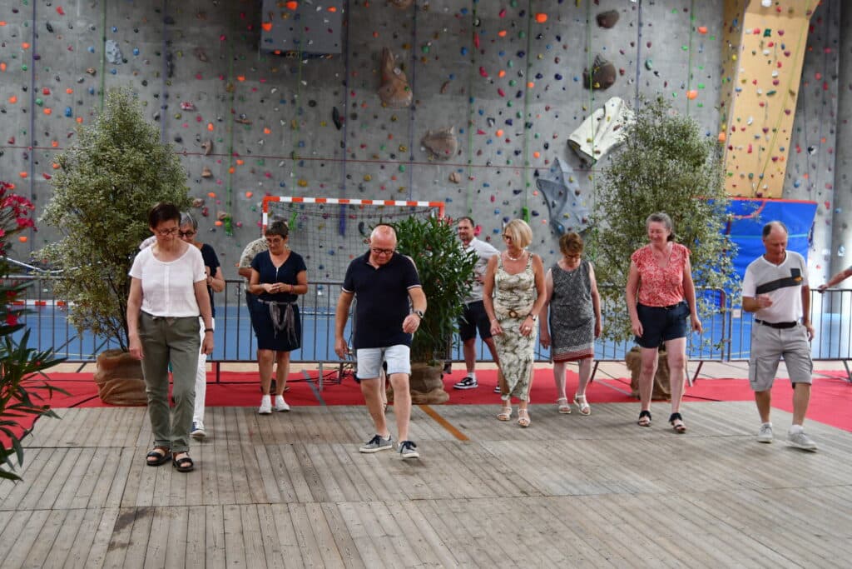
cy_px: 284
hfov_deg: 43.6
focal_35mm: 45
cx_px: 426
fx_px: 1065
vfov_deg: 29.9
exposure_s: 1/125
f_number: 4.2
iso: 1250
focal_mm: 30
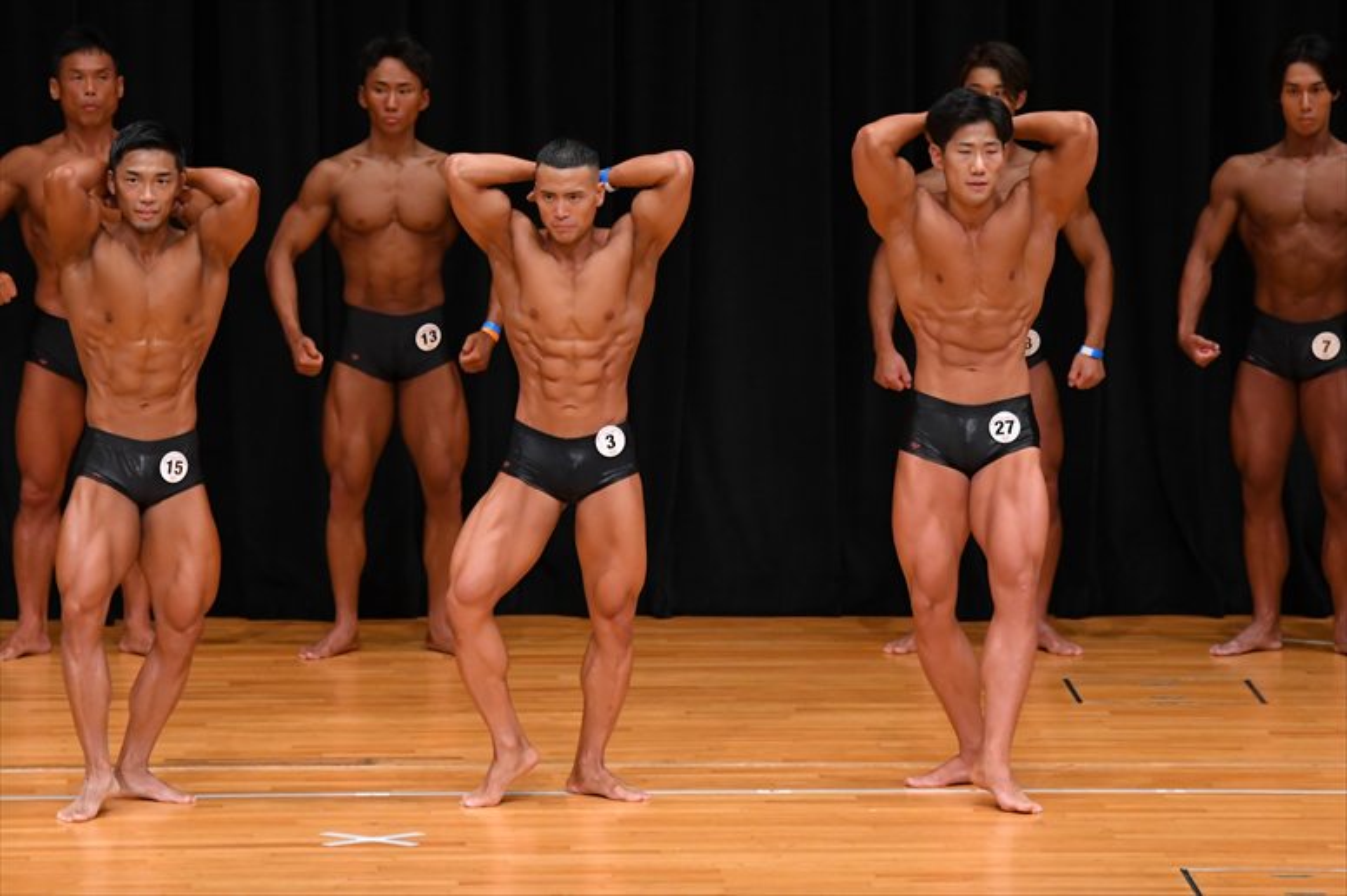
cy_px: 448
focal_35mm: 255
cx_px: 674
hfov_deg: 8.1
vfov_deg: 5.4
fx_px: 9537
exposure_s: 1/400
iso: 3200
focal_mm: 170
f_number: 5.6
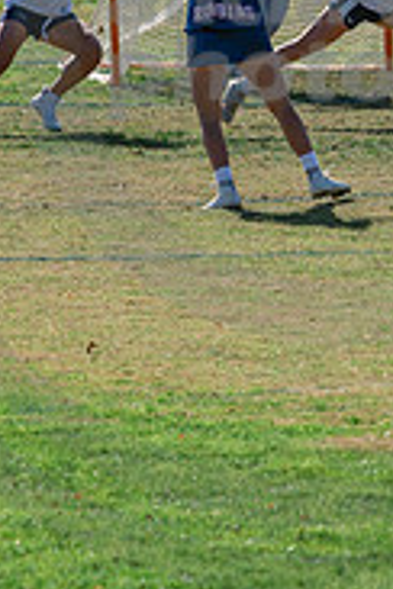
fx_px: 10365
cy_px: 31
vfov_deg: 3.3
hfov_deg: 2.2
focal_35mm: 633
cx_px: 332
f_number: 4.5
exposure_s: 1/1250
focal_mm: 200
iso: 250
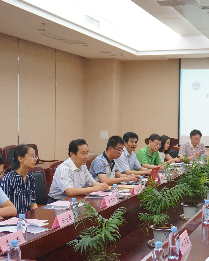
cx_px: 141
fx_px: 454
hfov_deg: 25.8
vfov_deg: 32.1
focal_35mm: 59
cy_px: 127
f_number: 4.5
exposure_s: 1/160
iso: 2000
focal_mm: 27
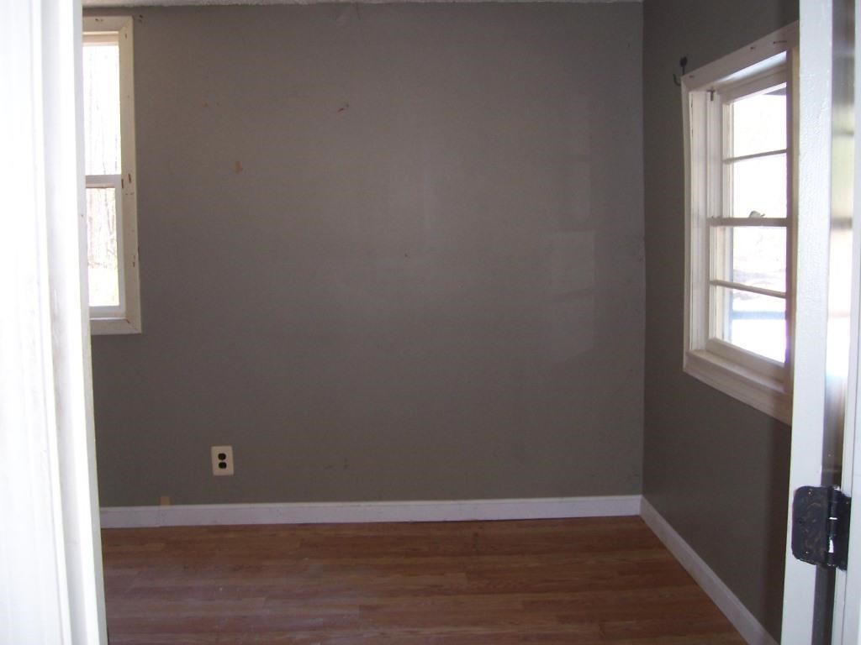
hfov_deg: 51.4
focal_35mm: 36
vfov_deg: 39.7
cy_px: 322
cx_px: 430
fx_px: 895
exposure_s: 1/60
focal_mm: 6
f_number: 3
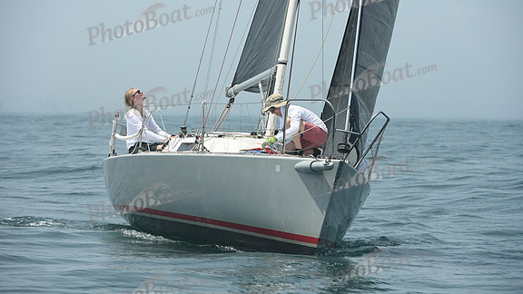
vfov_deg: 5.8
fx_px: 2926
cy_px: 140
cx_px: 262
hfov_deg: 10.2
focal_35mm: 211
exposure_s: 1/1250
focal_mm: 200
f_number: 8
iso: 320
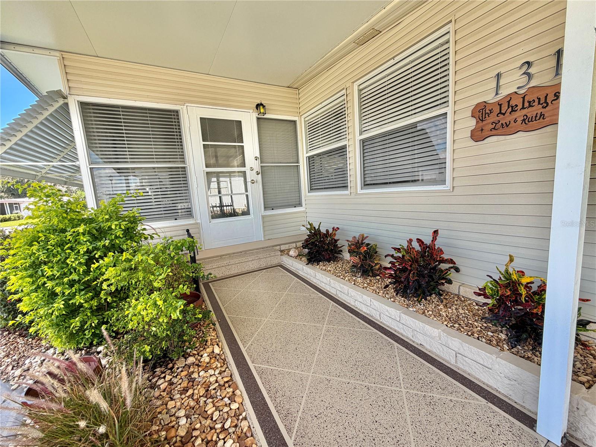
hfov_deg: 102.1
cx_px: 298
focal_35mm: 14
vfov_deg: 85.7
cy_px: 224
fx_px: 241
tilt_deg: -8.1
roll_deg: +5.1
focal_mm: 2.22
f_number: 2.2
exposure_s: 1/215
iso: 40
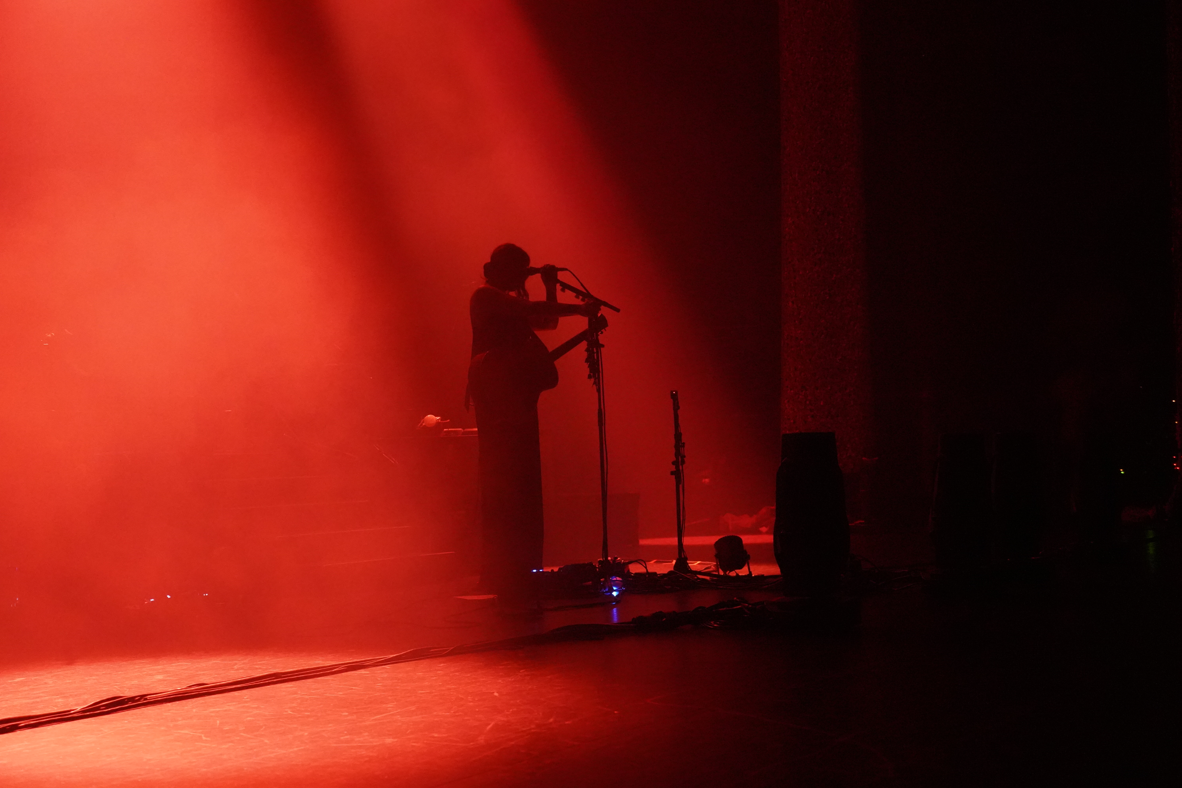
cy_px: 394
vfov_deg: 26.0
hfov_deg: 38.2
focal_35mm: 52
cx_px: 591
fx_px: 1707
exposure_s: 1/100
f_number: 4
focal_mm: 52
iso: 12800
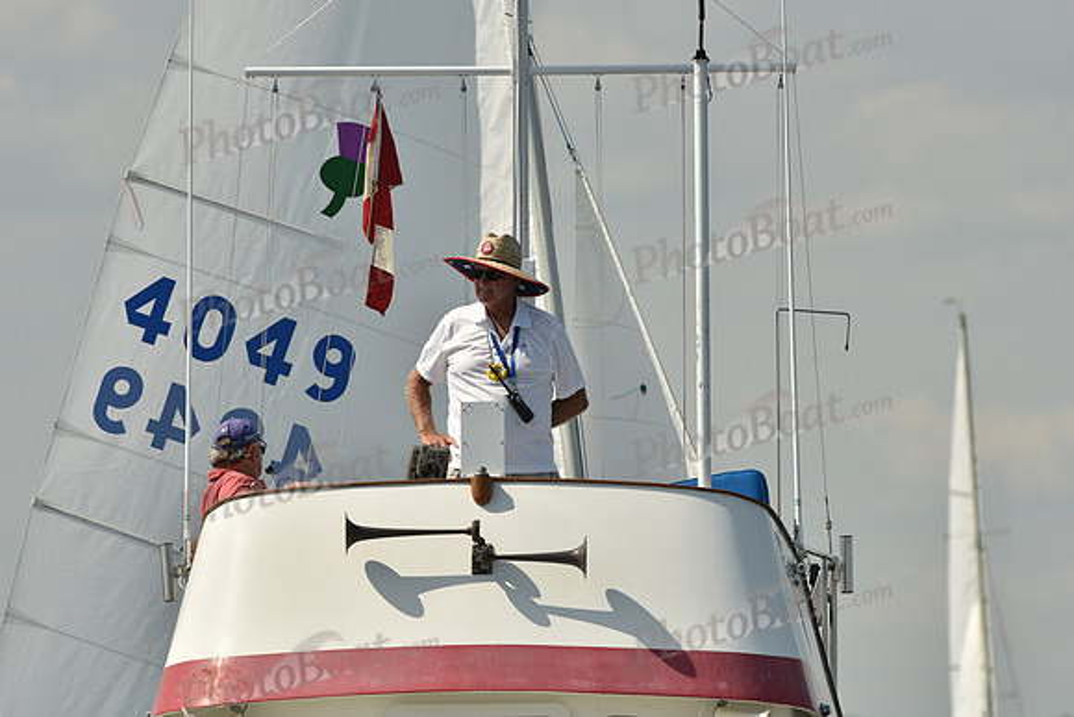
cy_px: 358
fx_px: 17903
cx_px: 537
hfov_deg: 3.4
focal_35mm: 600
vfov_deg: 2.3
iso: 250
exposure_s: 1/1000
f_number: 10
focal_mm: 600
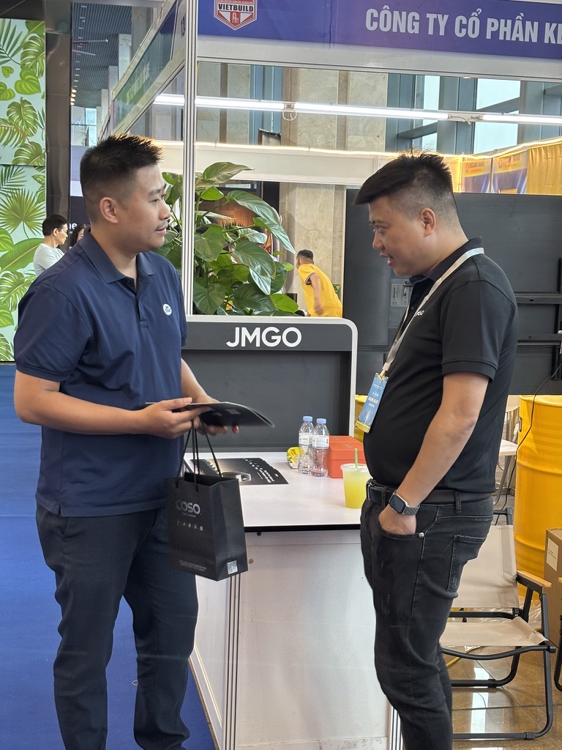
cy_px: 375
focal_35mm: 52
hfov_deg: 28.0
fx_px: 1126
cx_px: 281
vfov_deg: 36.8
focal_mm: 5.96
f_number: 1.6
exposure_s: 1/50
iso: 80
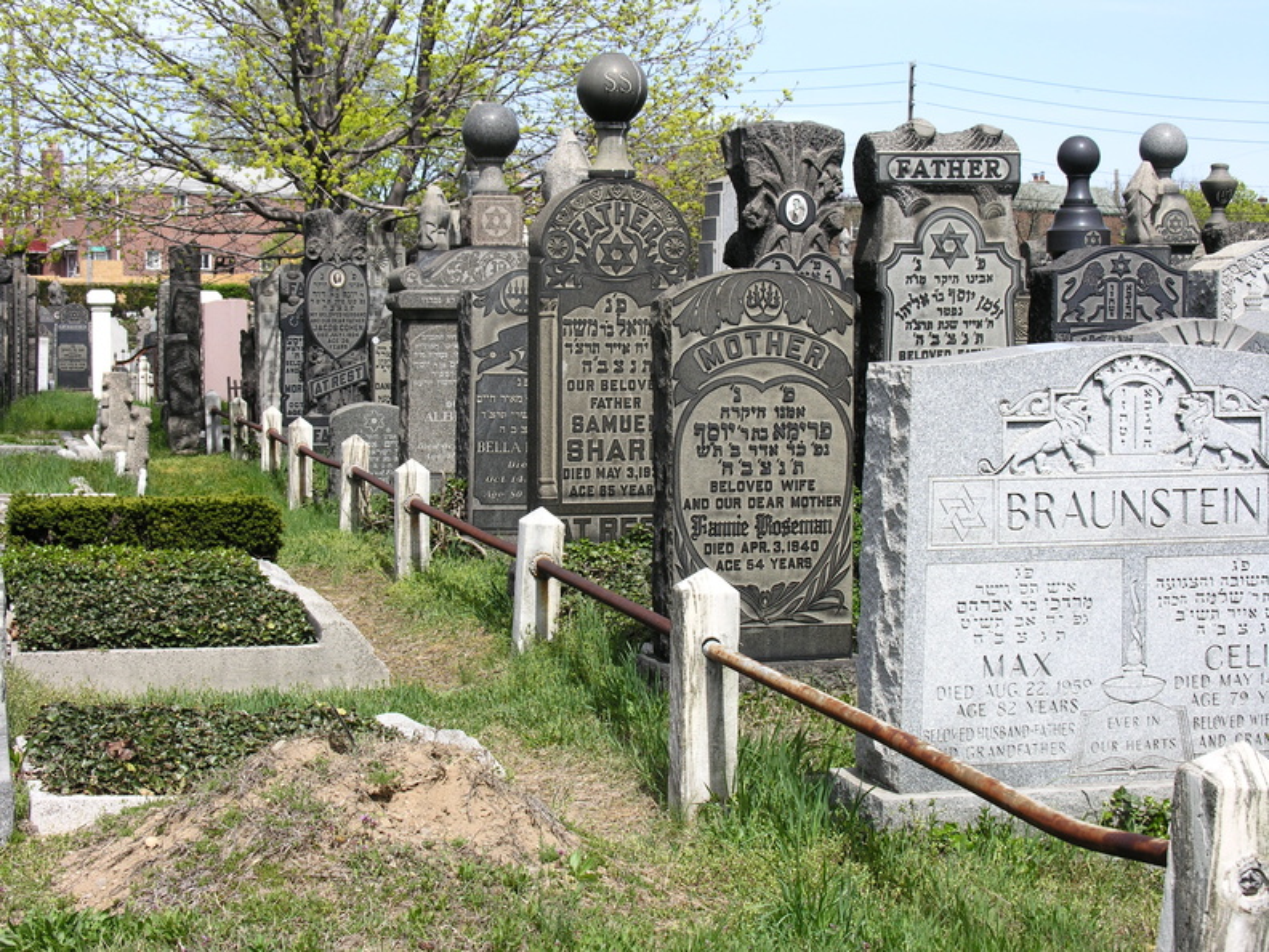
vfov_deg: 22.9
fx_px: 2346
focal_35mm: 64
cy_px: 476
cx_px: 634
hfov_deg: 30.3
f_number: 5.6
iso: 50
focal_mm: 16.4
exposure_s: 1/210
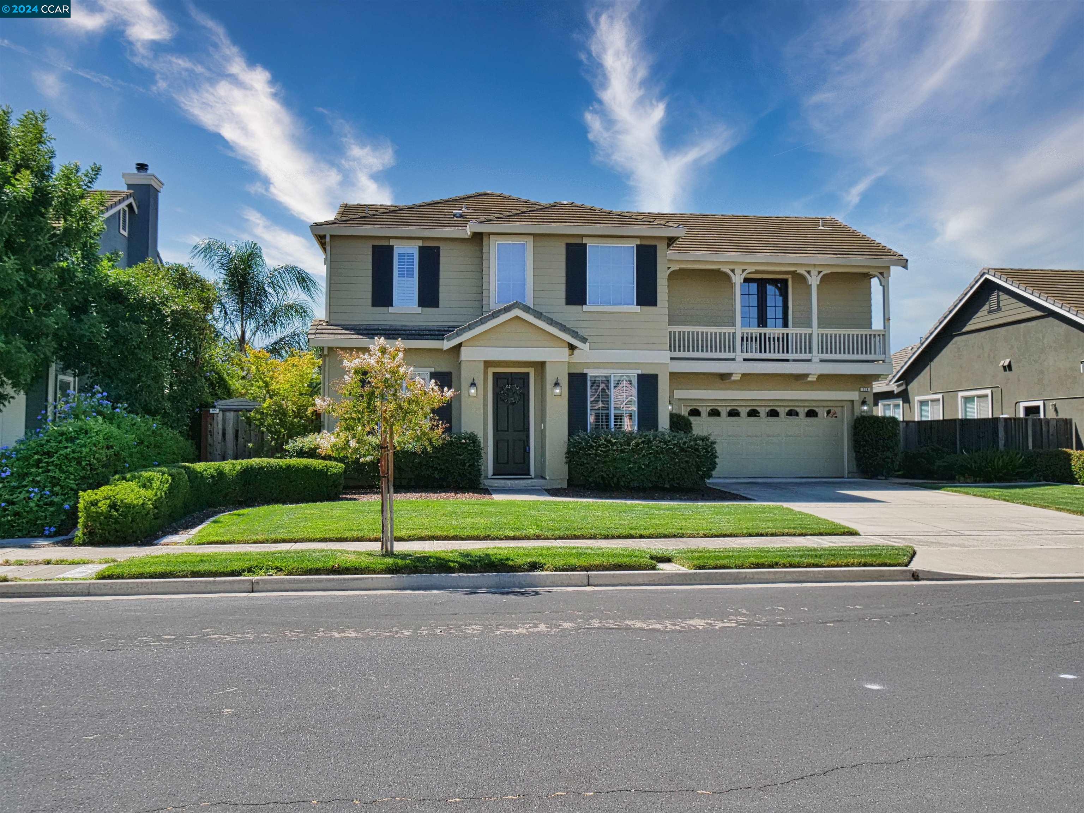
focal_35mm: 28
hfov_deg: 63.4
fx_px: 877
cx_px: 542
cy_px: 406
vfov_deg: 49.7
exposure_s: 1/3200
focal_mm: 14
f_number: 3.5
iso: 400
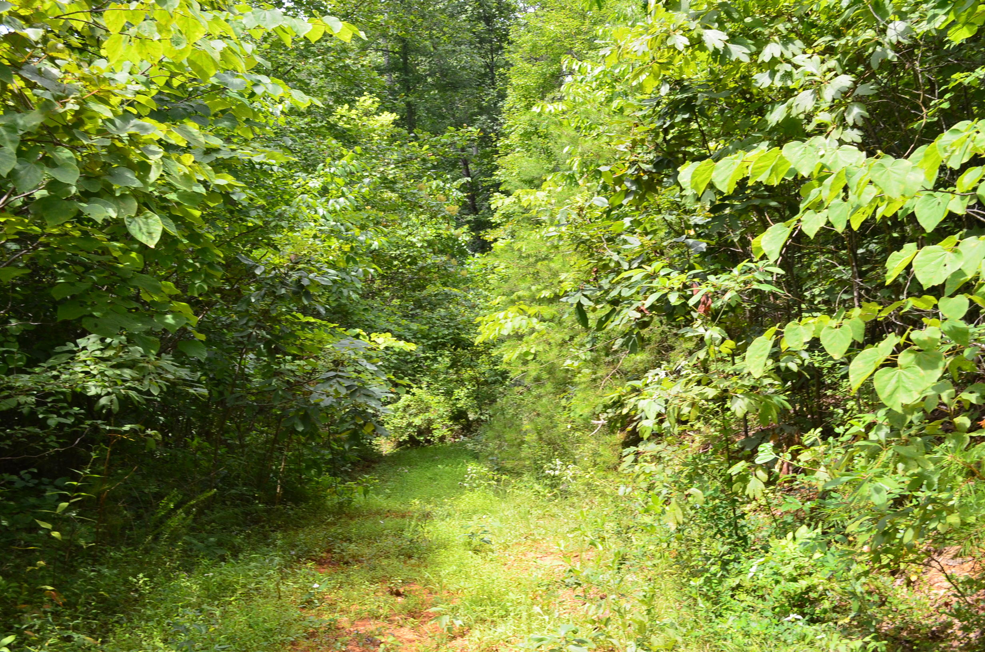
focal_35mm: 42
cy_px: 326
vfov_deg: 31.8
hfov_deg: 46.5
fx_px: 1147
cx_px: 492
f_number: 8
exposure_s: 1/80
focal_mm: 28
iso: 400
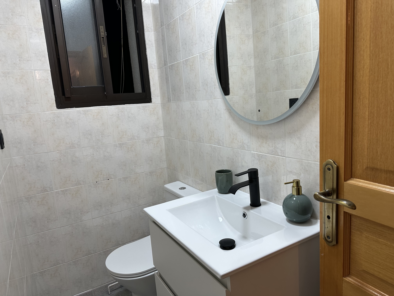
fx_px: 273
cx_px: 197
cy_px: 148
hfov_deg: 71.6
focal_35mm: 24
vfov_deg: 56.8
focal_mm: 6.86
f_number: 1.78
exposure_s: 1/100
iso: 160
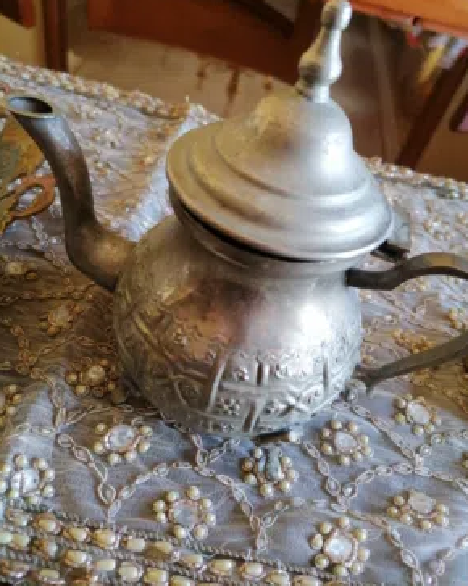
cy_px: 278
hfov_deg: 51.5
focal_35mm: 28
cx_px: 239
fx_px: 485
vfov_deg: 62.2
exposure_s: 1/100
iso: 500
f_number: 1.8
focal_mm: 5.4
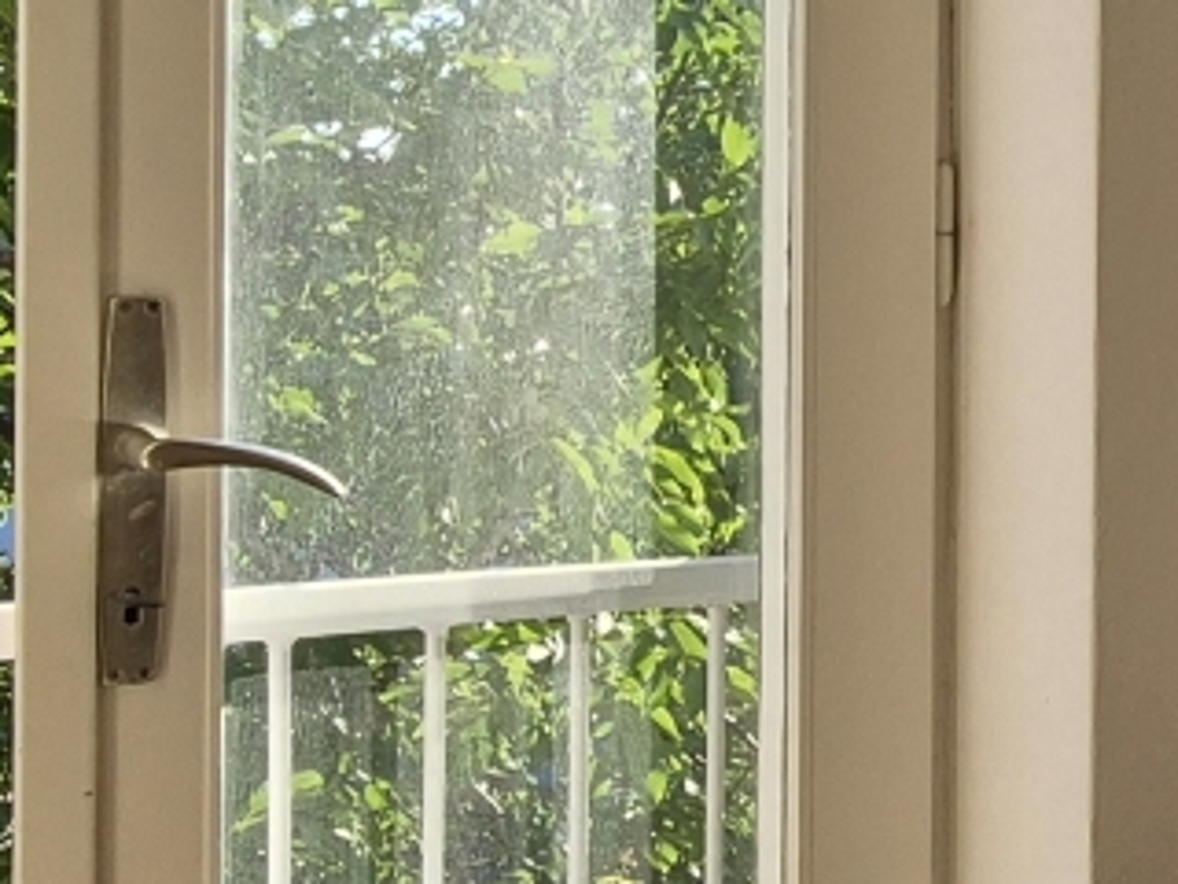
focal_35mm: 65
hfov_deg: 26.8
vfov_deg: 22.5
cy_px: 317
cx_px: 1369
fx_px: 2212
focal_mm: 2.2
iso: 80
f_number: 2.2
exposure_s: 1/718
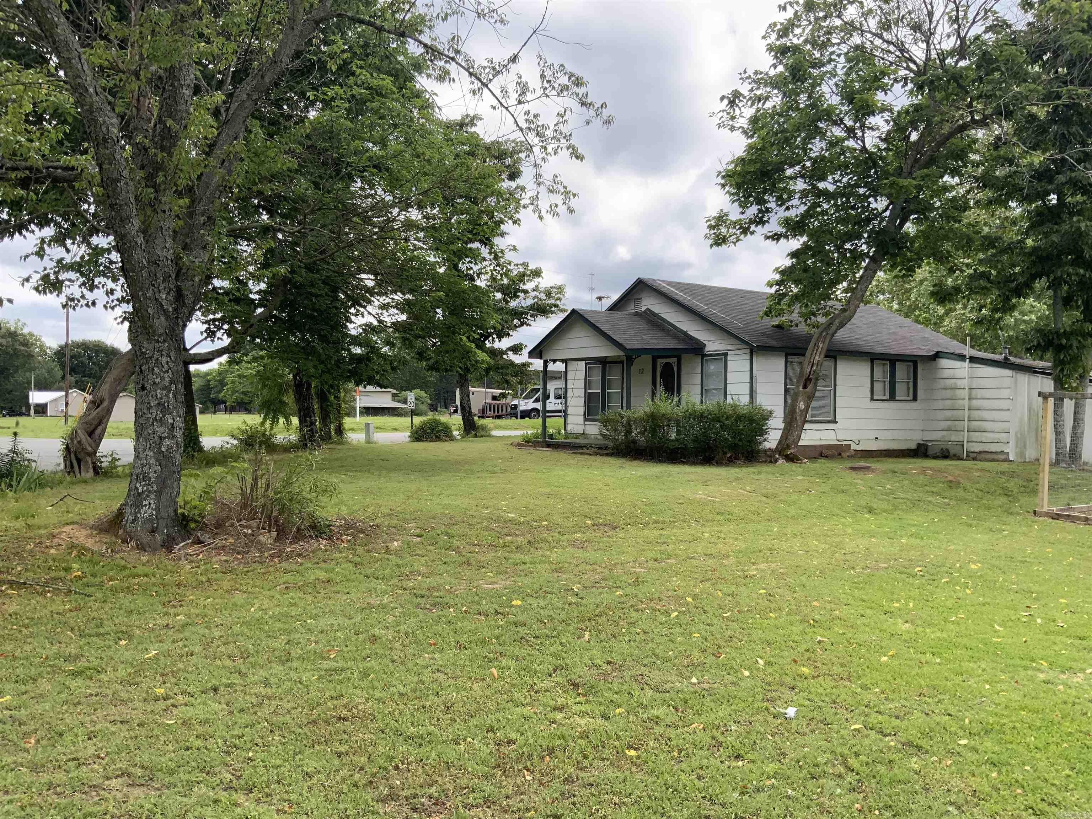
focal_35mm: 29
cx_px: 546
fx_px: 915
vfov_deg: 48.2
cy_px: 410
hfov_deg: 61.7
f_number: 1.8
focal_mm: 3
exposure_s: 1/1015
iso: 16
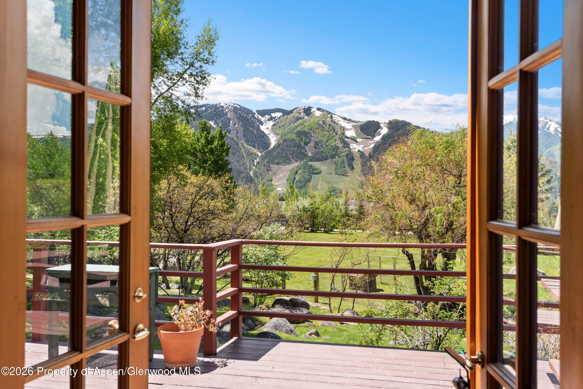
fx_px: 567
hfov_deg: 54.4
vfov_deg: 37.9
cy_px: 194
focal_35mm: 35
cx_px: 292
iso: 100
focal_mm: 35
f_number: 7.1
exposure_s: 1/60
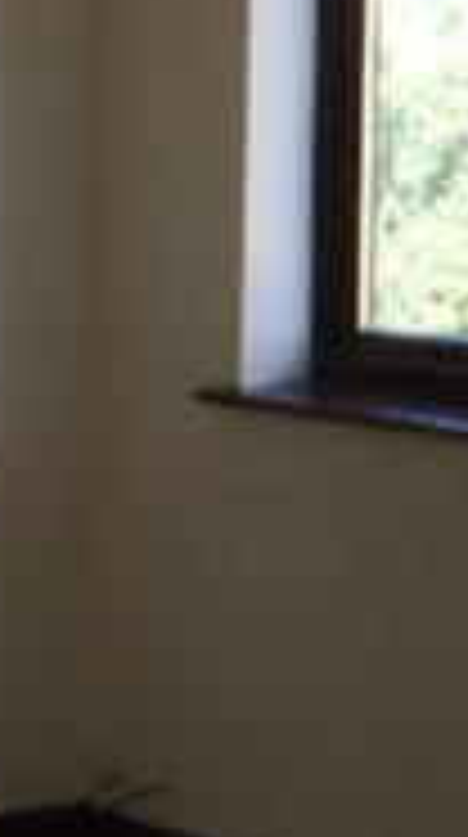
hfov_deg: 11.1
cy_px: 155
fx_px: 2349
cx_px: -124
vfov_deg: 20.0
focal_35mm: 106
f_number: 2.7
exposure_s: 1/114
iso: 71
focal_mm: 8.13
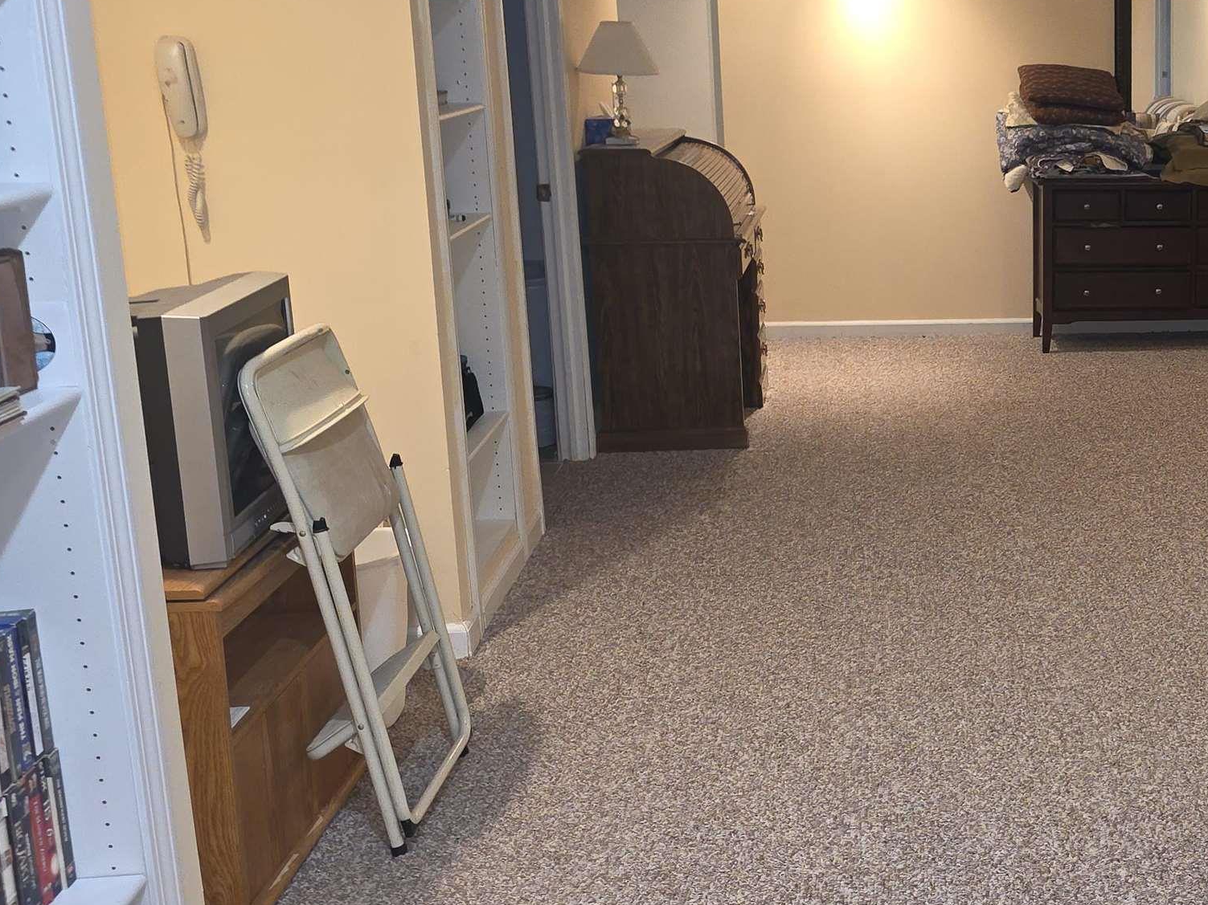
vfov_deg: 30.8
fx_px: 1640
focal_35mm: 47
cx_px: 1161
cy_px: 374
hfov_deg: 36.9
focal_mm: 6.3
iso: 125
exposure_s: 1/24
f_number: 1.7
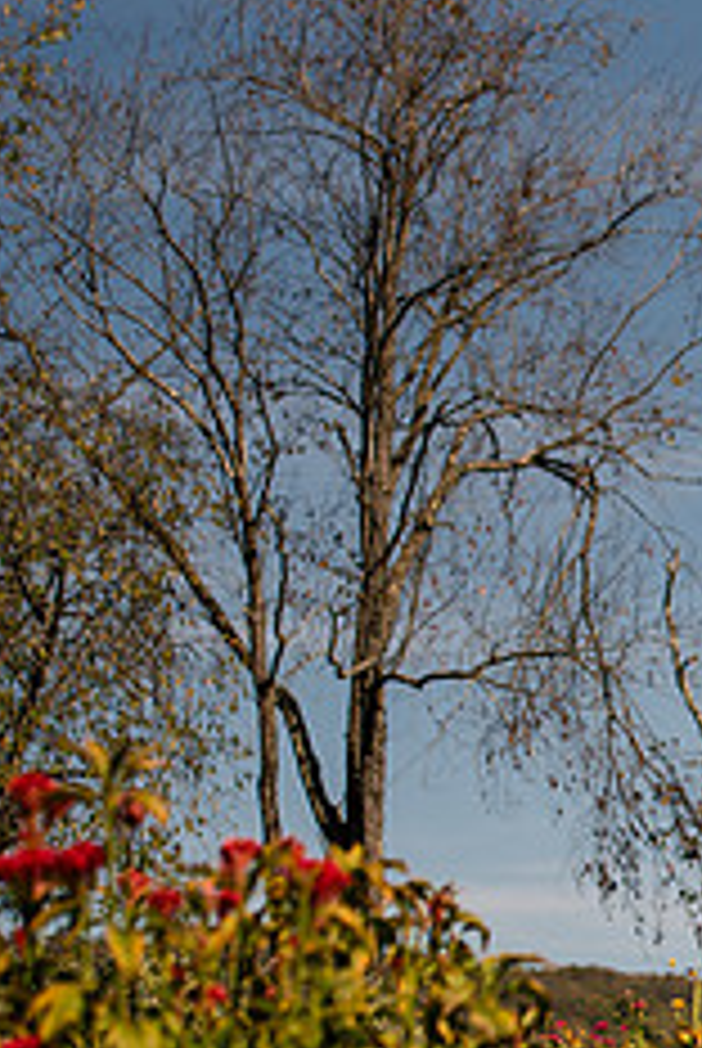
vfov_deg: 11.8
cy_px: 785
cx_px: 1228
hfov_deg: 7.7
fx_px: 5074
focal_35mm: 174
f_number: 3.2
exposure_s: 1/4000
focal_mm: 70
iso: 100
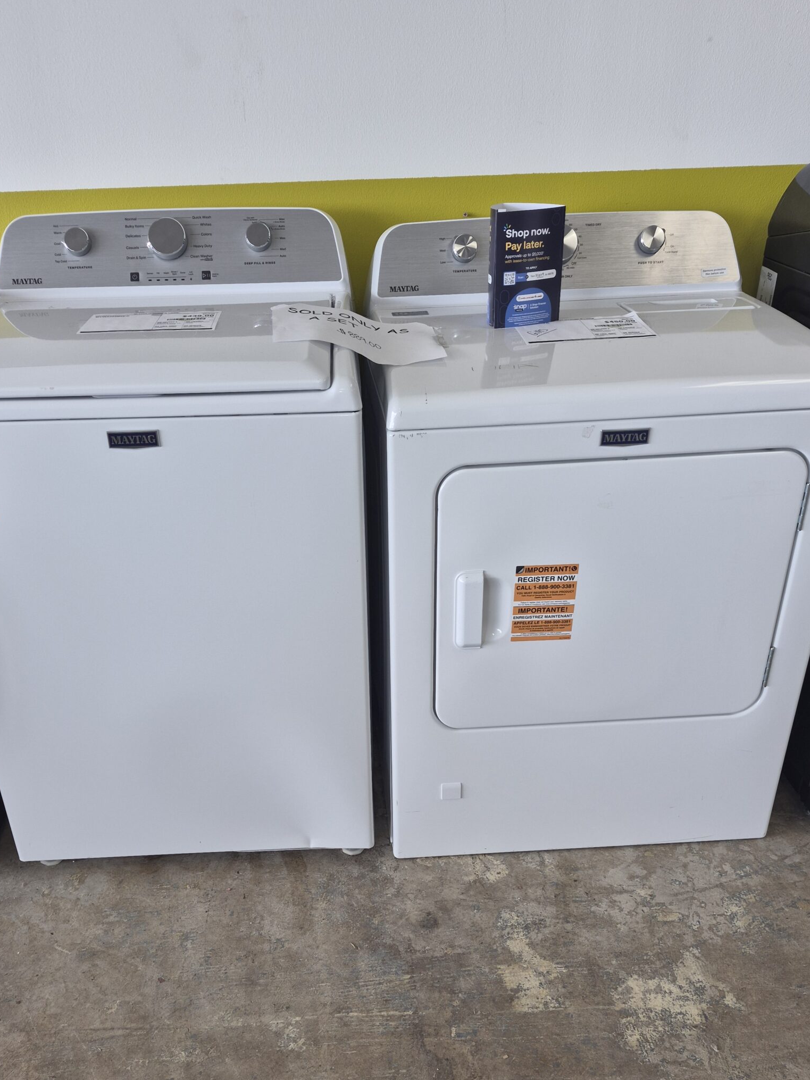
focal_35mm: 29
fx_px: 905
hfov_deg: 48.2
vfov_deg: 61.0
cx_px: 369
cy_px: 658
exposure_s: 1/60
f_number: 1.8
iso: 25
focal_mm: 5.4
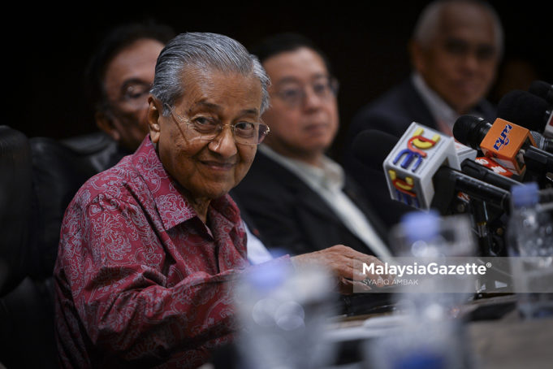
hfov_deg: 13.2
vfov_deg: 8.9
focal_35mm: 155
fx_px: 2381
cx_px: 276
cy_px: 184
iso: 2000
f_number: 2.8
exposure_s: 1/125
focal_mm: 155
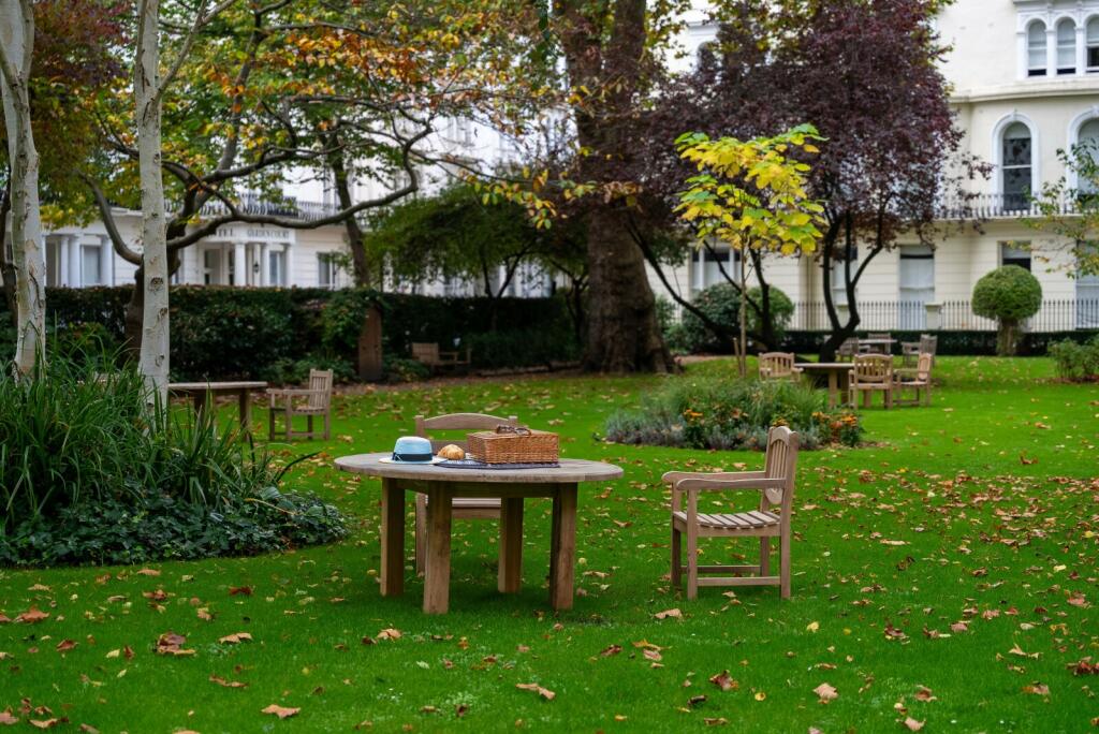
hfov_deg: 28.8
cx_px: 550
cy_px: 367
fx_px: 2138
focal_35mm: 70
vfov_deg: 19.5
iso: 160
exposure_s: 1/160
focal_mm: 70
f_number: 2.8
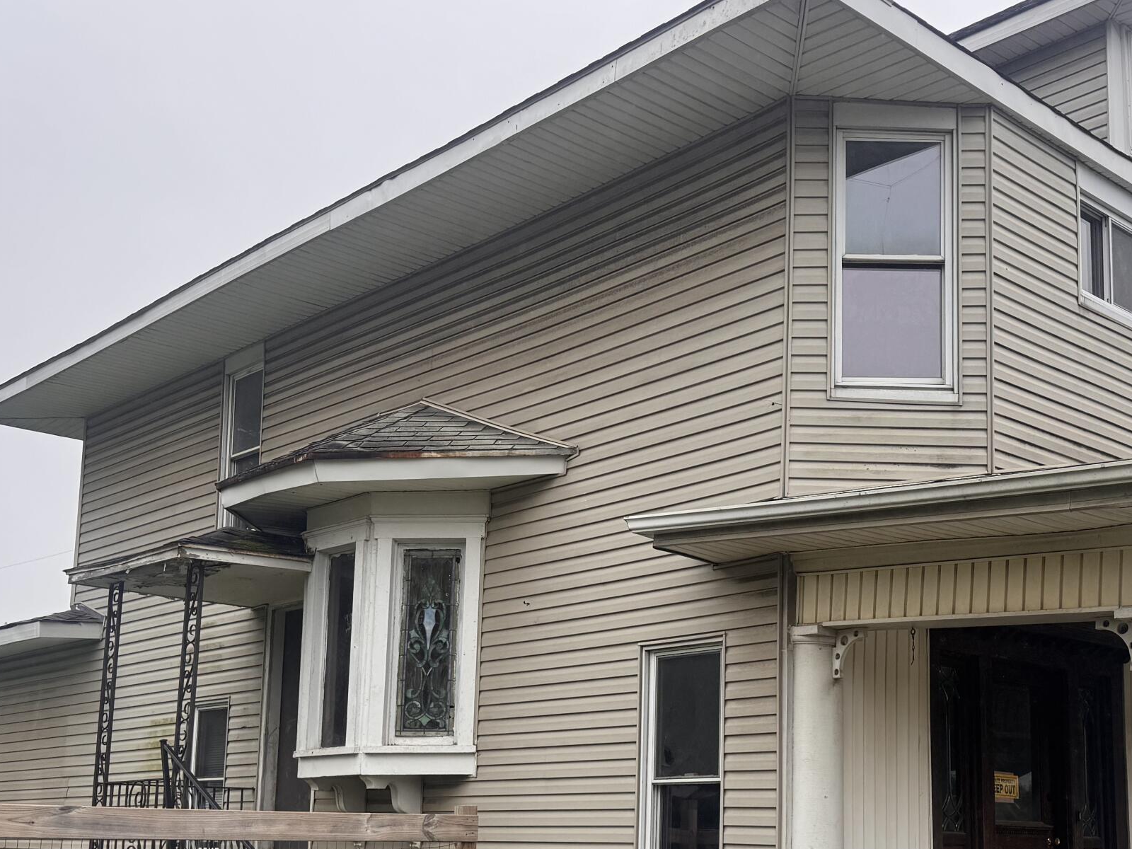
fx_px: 1472
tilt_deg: +7.4
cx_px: 701
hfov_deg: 41.8
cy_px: 648
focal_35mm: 45
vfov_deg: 31.5
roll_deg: -1.5
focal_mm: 6.76
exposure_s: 1/832
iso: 80
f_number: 1.78
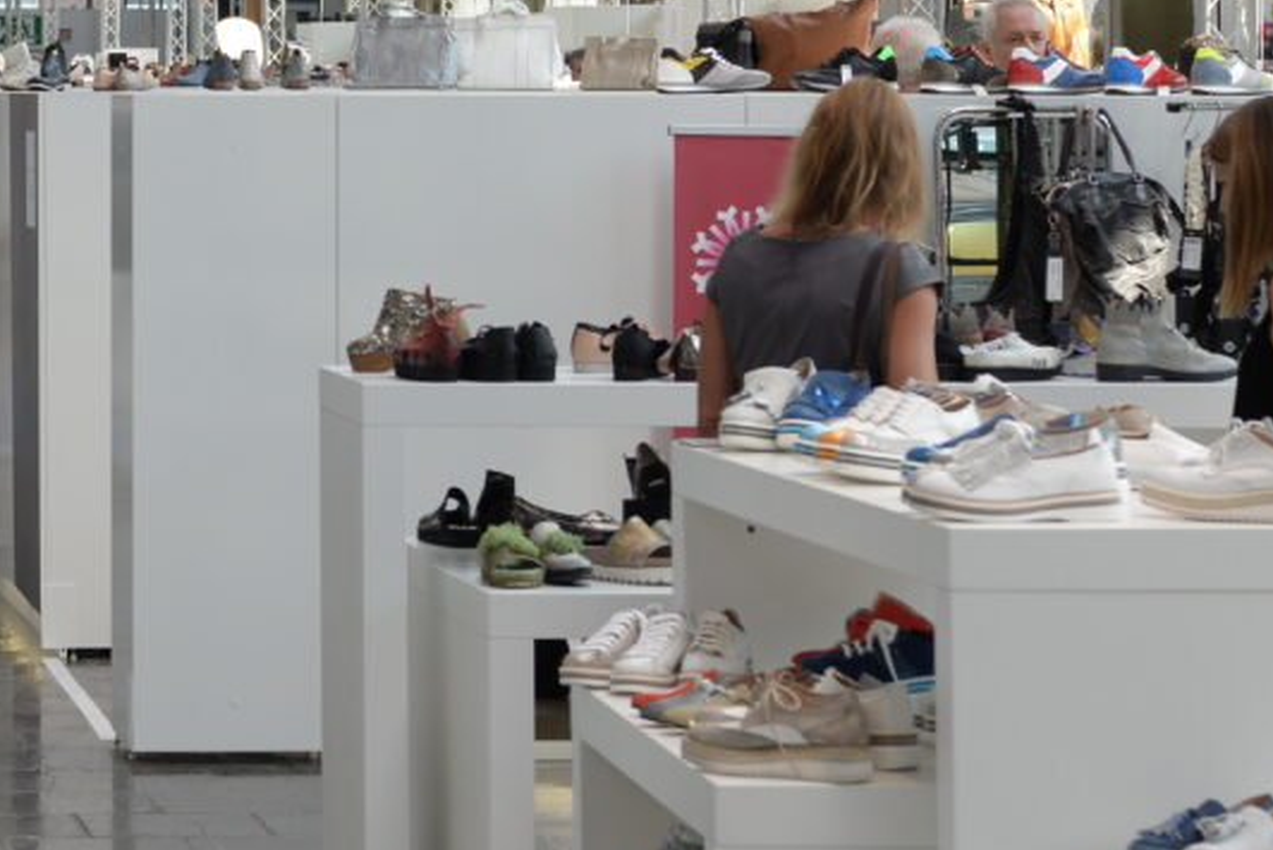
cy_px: 74
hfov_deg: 12.8
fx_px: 5553
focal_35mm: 157
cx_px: -112
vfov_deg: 8.7
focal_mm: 62
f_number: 8
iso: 400
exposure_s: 1/160
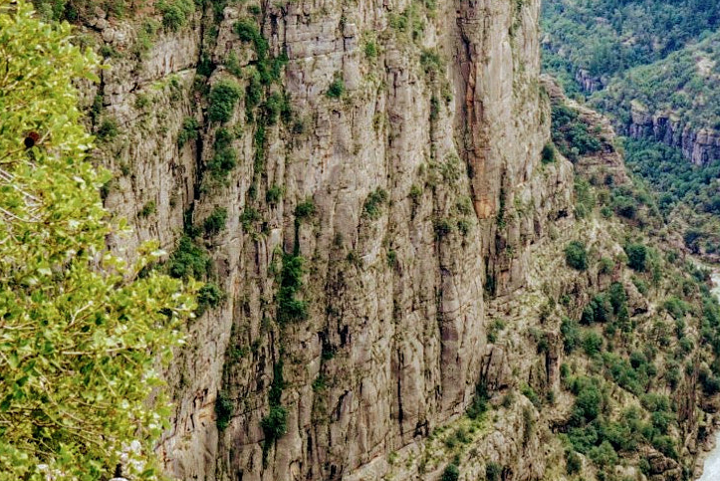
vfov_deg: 14.7
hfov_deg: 21.7
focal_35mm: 93
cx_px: 562
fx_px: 1861
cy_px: 155
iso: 100
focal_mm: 28
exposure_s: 1/30
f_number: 8
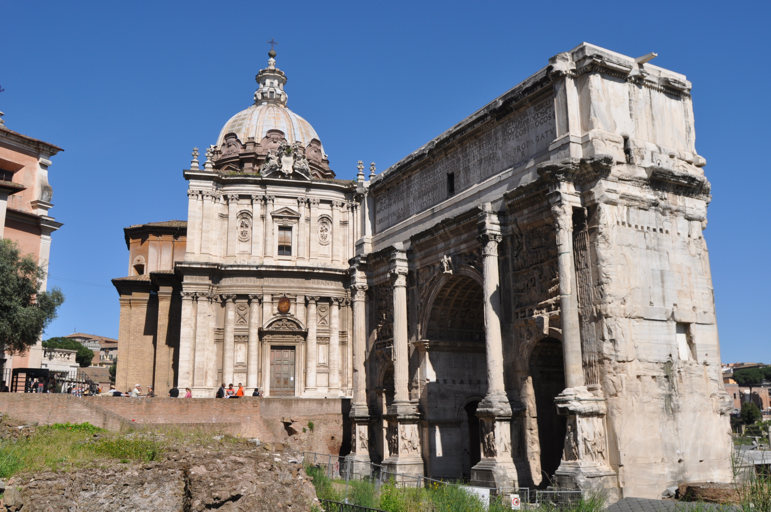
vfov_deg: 38.3
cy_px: 256
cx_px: 386
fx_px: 738
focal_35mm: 34
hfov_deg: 55.2
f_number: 11
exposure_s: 1/500
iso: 200
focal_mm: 23
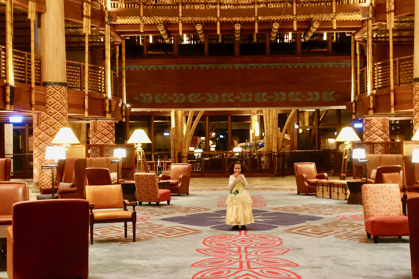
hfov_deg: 35.1
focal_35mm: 57
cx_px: 210
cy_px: 140
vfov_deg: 23.8
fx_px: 663
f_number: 2.8
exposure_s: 1/8
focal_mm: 21.01
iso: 1000
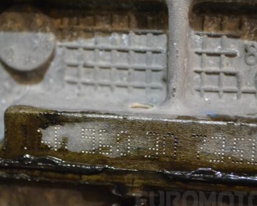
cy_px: 119
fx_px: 609
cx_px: 124
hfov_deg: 23.8
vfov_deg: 19.2
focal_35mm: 80
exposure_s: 1/60
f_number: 5.3
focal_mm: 40
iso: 3200
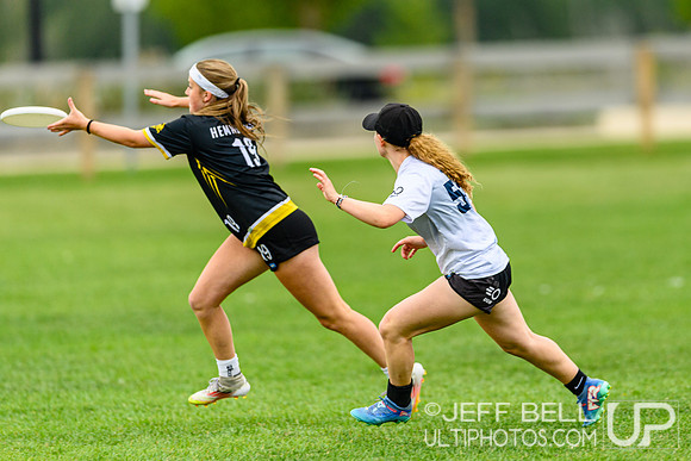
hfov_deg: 3.9
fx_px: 10235
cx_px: 460
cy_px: 181
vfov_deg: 2.6
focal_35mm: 533
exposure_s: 1/1250
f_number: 3.2
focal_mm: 400
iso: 360
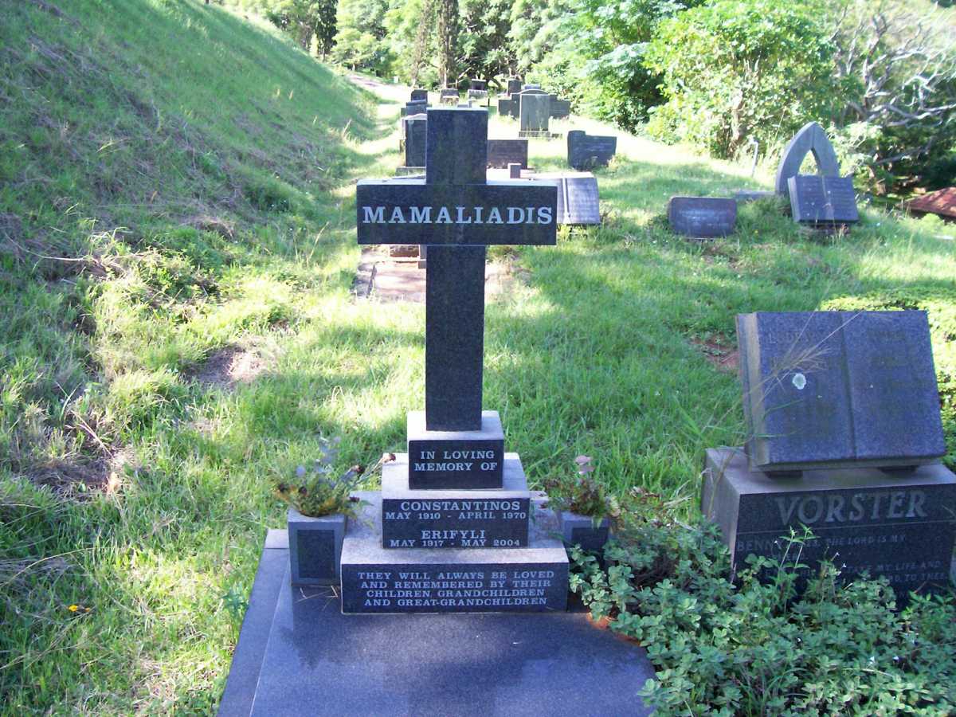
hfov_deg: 54.0
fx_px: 939
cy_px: 358
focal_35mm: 34
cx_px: 478
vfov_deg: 41.8
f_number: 2.7
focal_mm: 5.6
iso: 80
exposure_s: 1/174
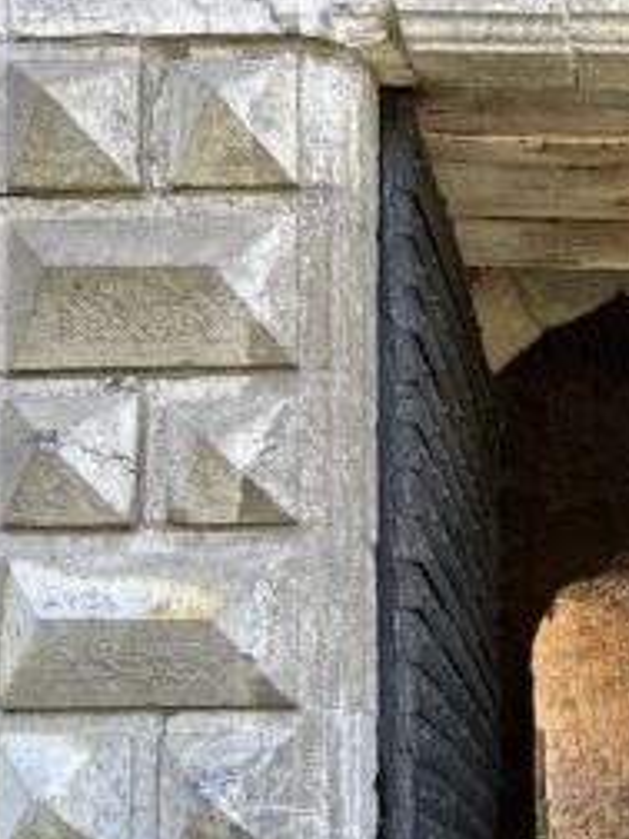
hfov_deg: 21.1
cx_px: 747
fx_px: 1575
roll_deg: +1.0
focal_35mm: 65
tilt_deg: +4.2
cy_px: 806
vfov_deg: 28.3
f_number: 1.5
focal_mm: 5.7
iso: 32
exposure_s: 1/137
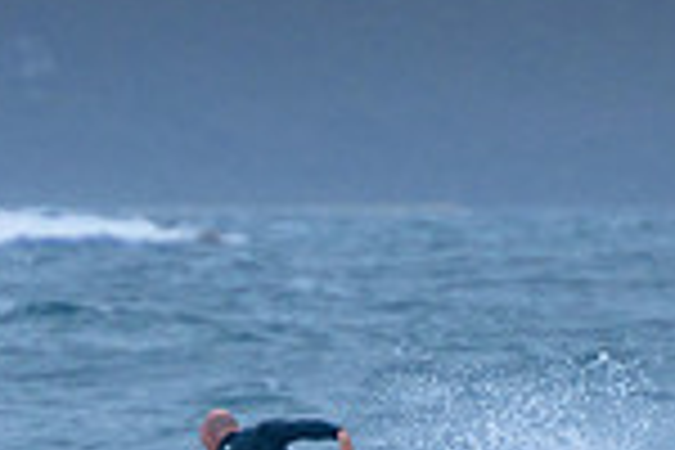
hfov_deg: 1.0
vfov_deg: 0.6
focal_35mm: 2131
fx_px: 39953
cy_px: 613
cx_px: 234
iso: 500
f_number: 5.6
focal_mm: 400
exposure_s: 1/2000
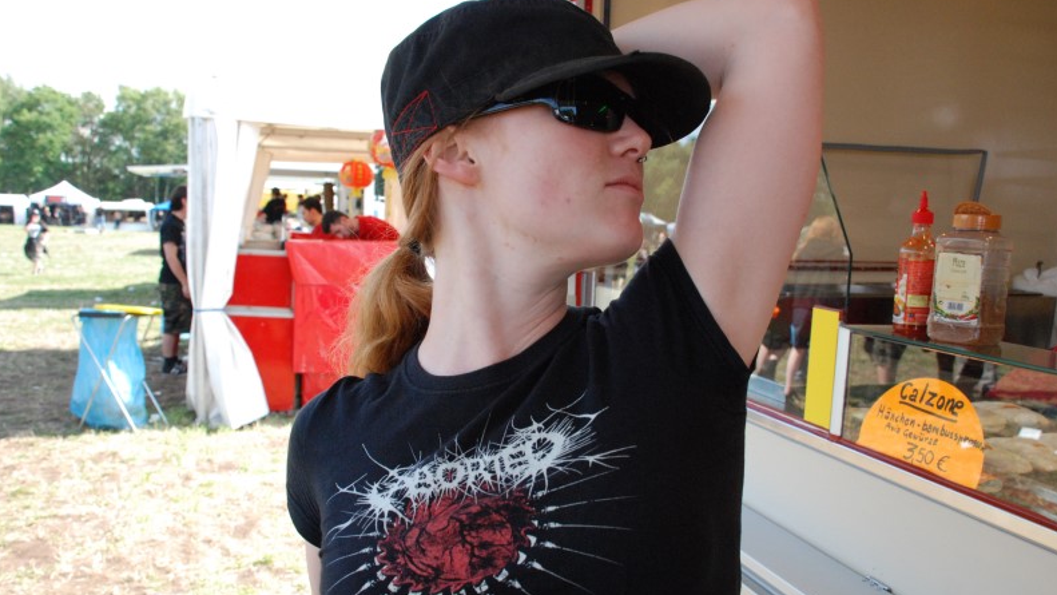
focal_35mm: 35
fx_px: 981
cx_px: 531
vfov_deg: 33.7
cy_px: 338
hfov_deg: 56.6
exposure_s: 1/750
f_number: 6.7
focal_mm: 22
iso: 1250
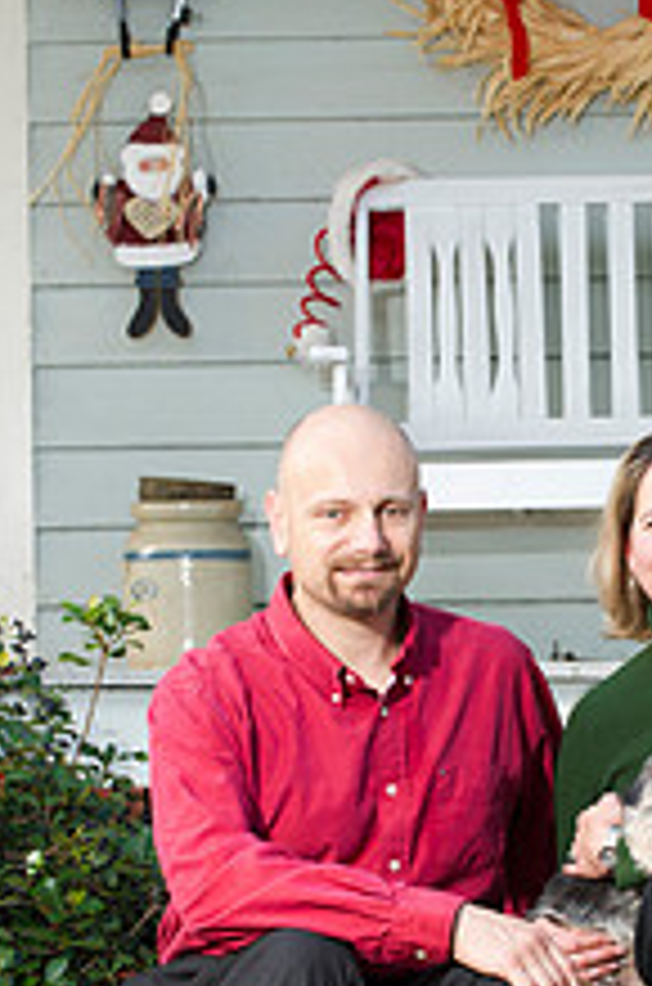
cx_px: 515
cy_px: 770
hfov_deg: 6.5
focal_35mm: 210
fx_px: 5732
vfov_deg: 9.8
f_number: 5.6
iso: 125
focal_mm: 102
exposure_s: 1/125
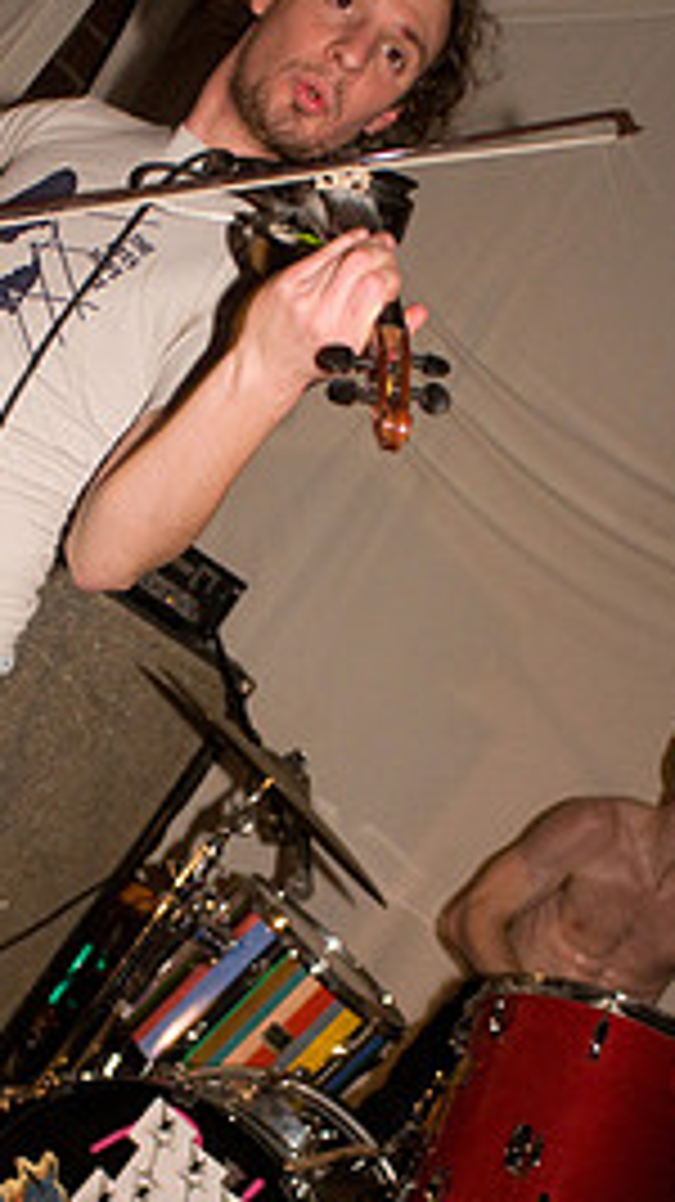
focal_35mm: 53
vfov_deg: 38.9
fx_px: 1688
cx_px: 227
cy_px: 770
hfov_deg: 22.5
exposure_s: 1/50
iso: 1250
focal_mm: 20
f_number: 2.8
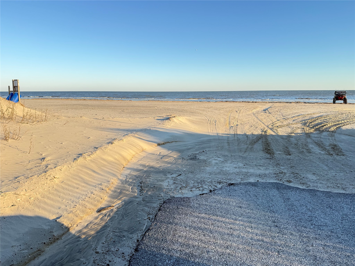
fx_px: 246
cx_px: 178
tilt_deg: -10.1
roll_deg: +0.7
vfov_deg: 56.8
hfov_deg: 71.6
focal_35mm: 24
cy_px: 133
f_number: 1.78
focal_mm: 6.76
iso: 80
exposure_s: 1/1091
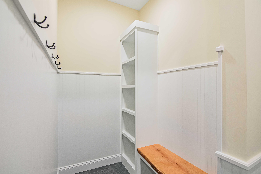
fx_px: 116
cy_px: 87
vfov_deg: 73.7
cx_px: 130
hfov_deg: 96.7
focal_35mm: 16
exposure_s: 1/40
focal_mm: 11
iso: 400
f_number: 6.3
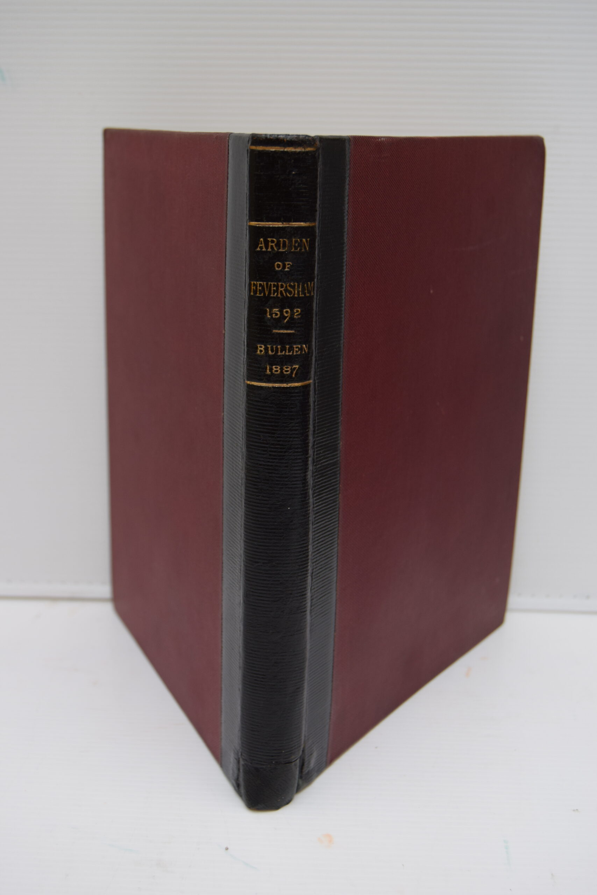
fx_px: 1156
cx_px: 298
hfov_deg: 28.9
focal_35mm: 46
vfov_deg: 42.3
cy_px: 448
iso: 400
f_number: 5.6
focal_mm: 31
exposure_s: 1/125
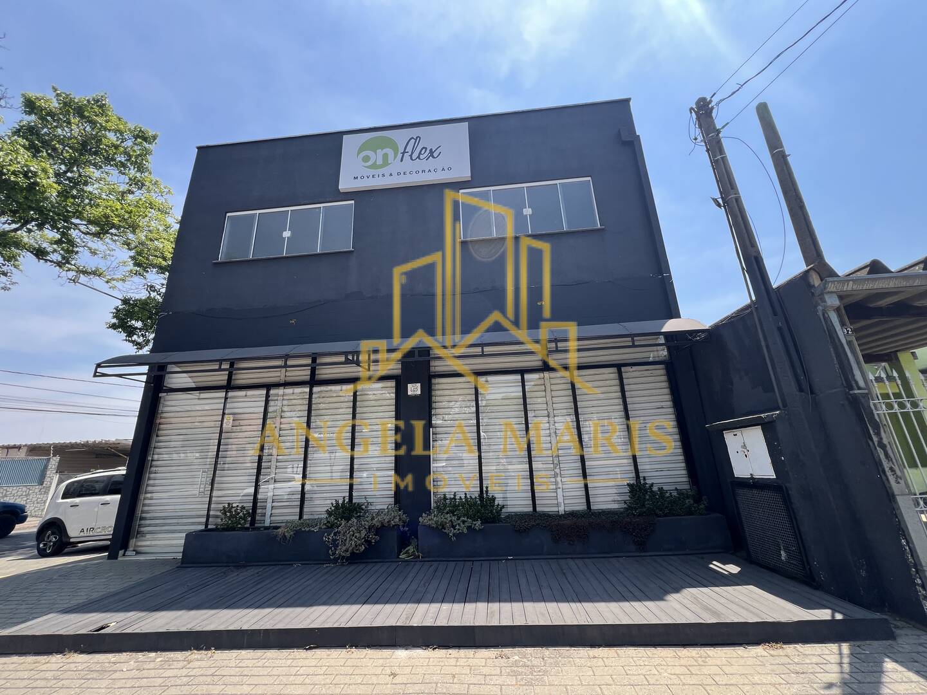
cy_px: 348
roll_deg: +2.5
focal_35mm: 13
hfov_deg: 106.2
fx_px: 348
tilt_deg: +18.5
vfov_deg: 89.9
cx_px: 464
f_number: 1.8
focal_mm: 1.57
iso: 32
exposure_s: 1/346
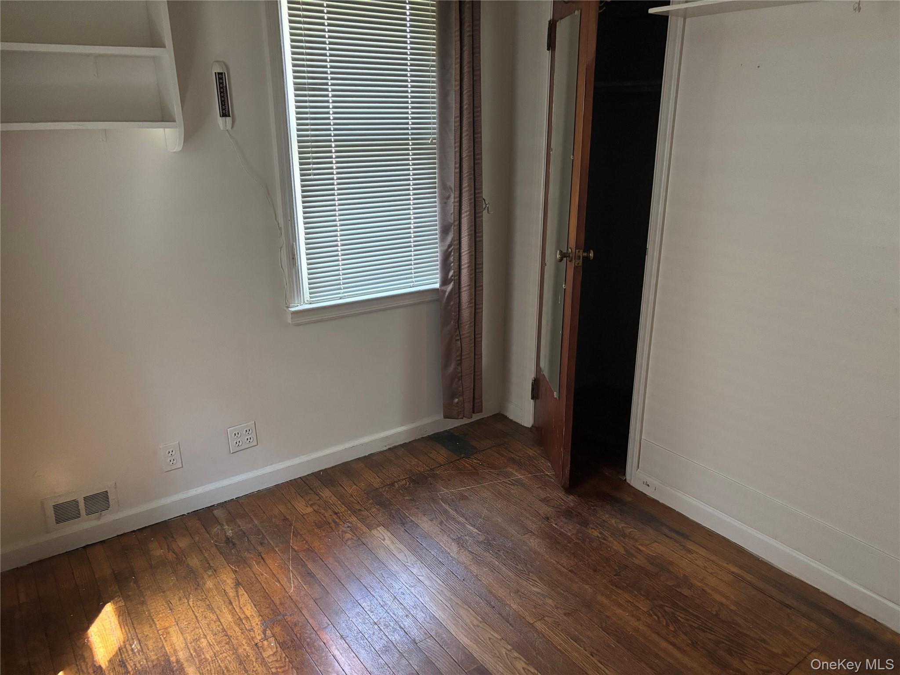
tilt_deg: -18.4
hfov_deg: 67.3
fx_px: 676
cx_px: 450
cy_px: 338
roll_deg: -0.3
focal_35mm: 26
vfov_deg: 53.1
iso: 500
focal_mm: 5.96
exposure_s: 1/47
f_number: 1.6
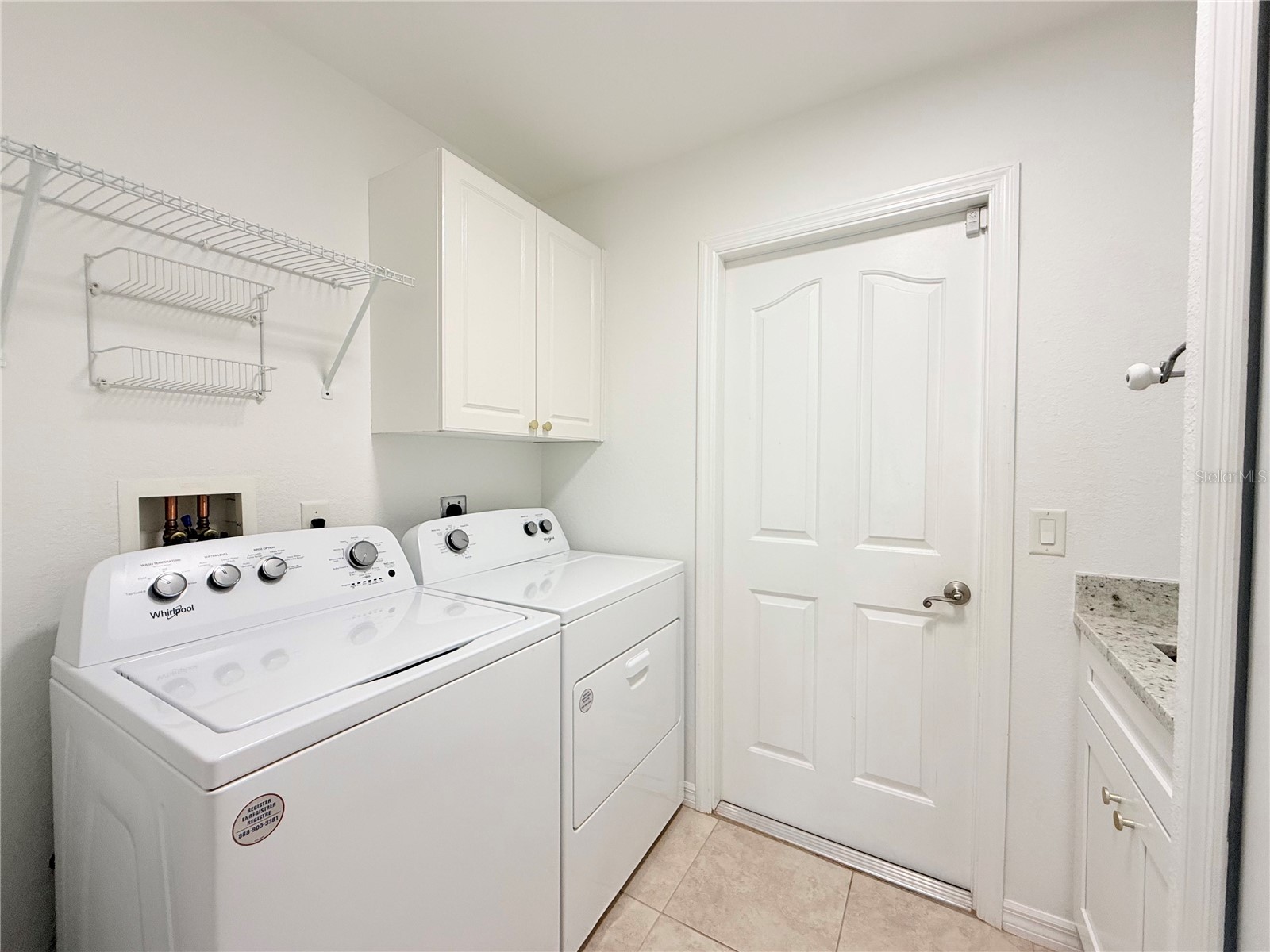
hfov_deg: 102.1
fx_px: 514
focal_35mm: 14
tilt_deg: -1.3
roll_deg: +0.1
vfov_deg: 85.7
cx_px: 635
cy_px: 476
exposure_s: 1/120
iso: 125
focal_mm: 2.22
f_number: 2.2
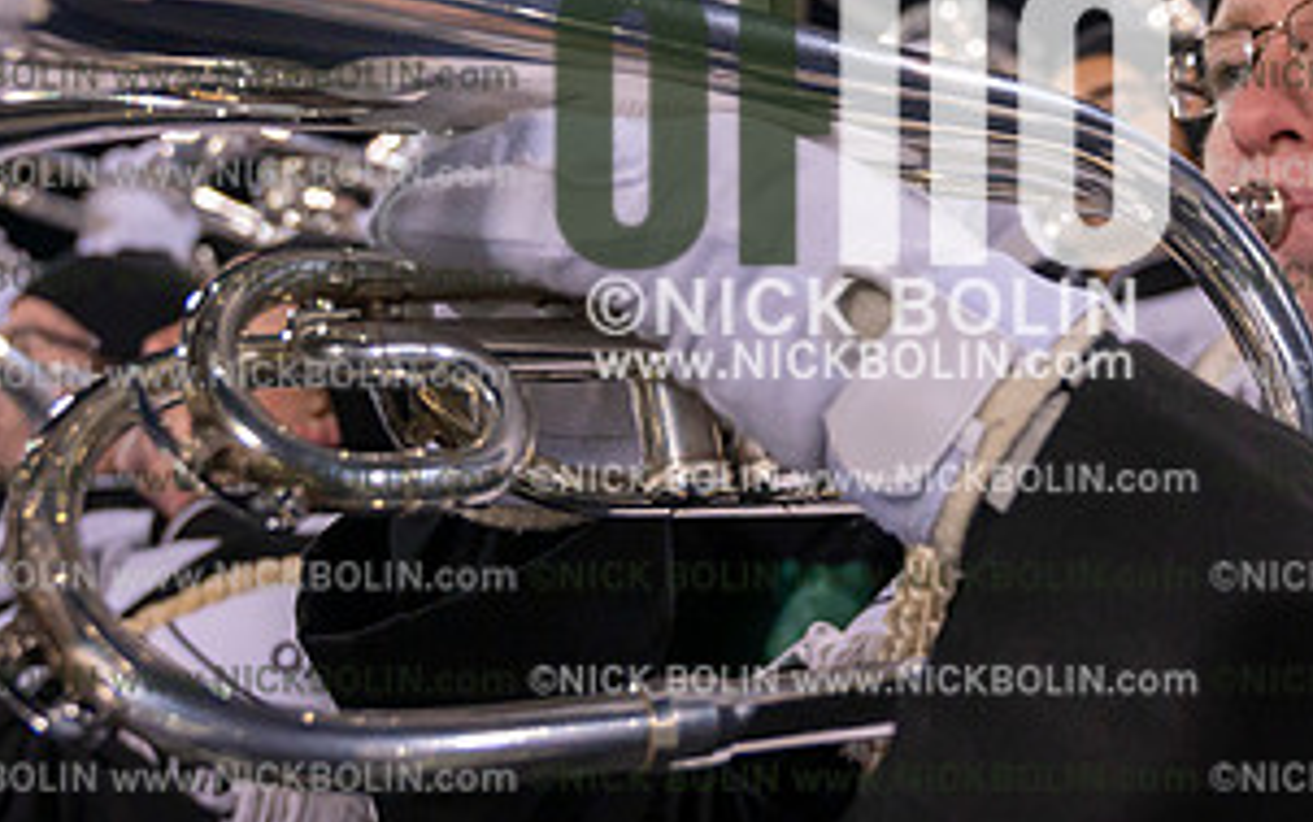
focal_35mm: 47
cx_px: 861
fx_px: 1682
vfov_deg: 27.0
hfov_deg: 42.1
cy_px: 174
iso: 3200
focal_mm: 24
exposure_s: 1/640
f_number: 4
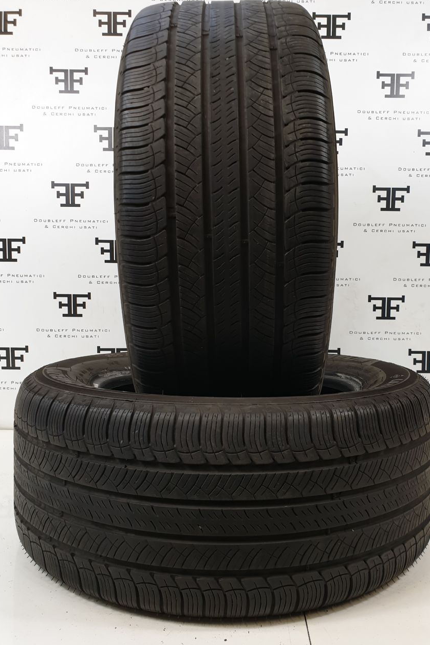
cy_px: 323
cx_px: 229
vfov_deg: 65.5
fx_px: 502
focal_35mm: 28
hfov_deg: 46.4
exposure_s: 1/50
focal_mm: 4.3
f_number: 2.4
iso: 100
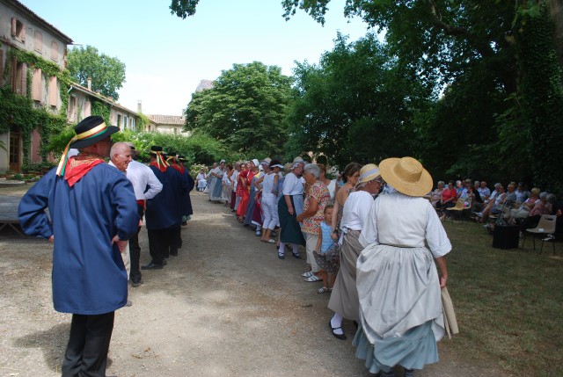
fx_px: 423
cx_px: 282
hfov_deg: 67.3
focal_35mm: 27
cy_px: 188
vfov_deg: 48.1
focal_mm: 18
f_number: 5.6
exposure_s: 1/125
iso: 100
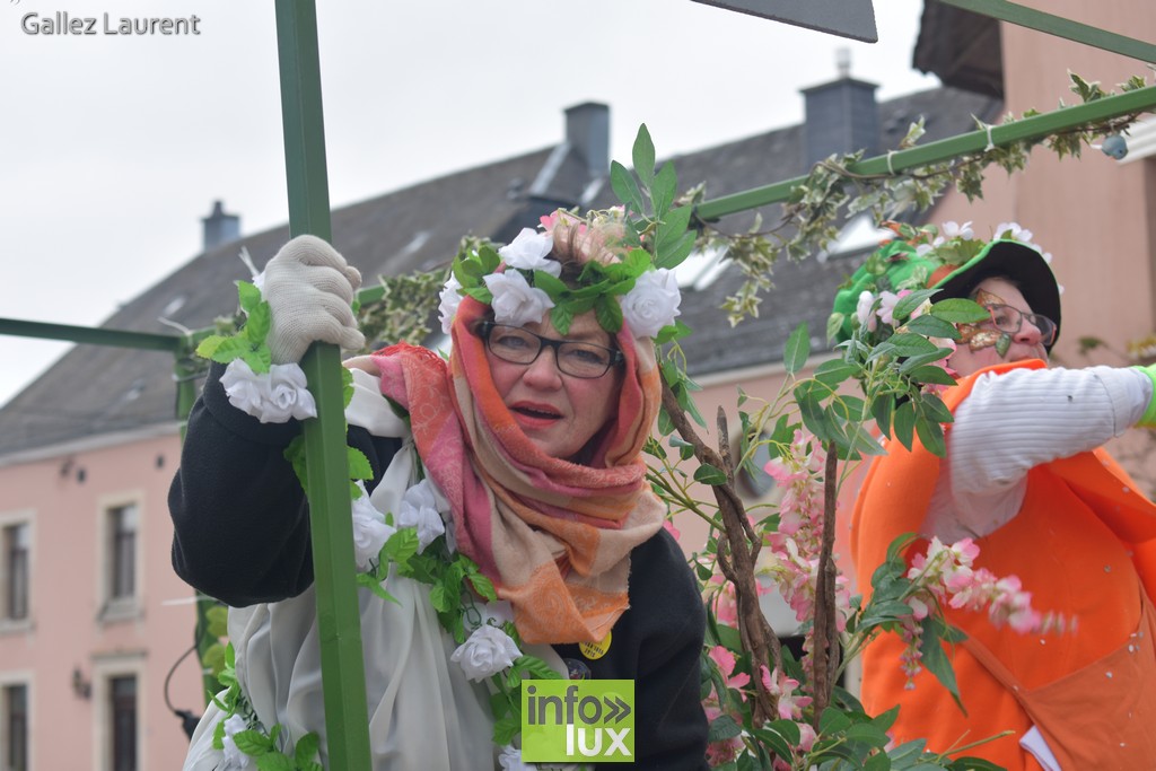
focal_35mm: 75
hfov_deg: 27.0
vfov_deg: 18.2
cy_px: 386
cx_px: 578
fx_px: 2409
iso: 320
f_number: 4.5
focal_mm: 50
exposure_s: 1/160
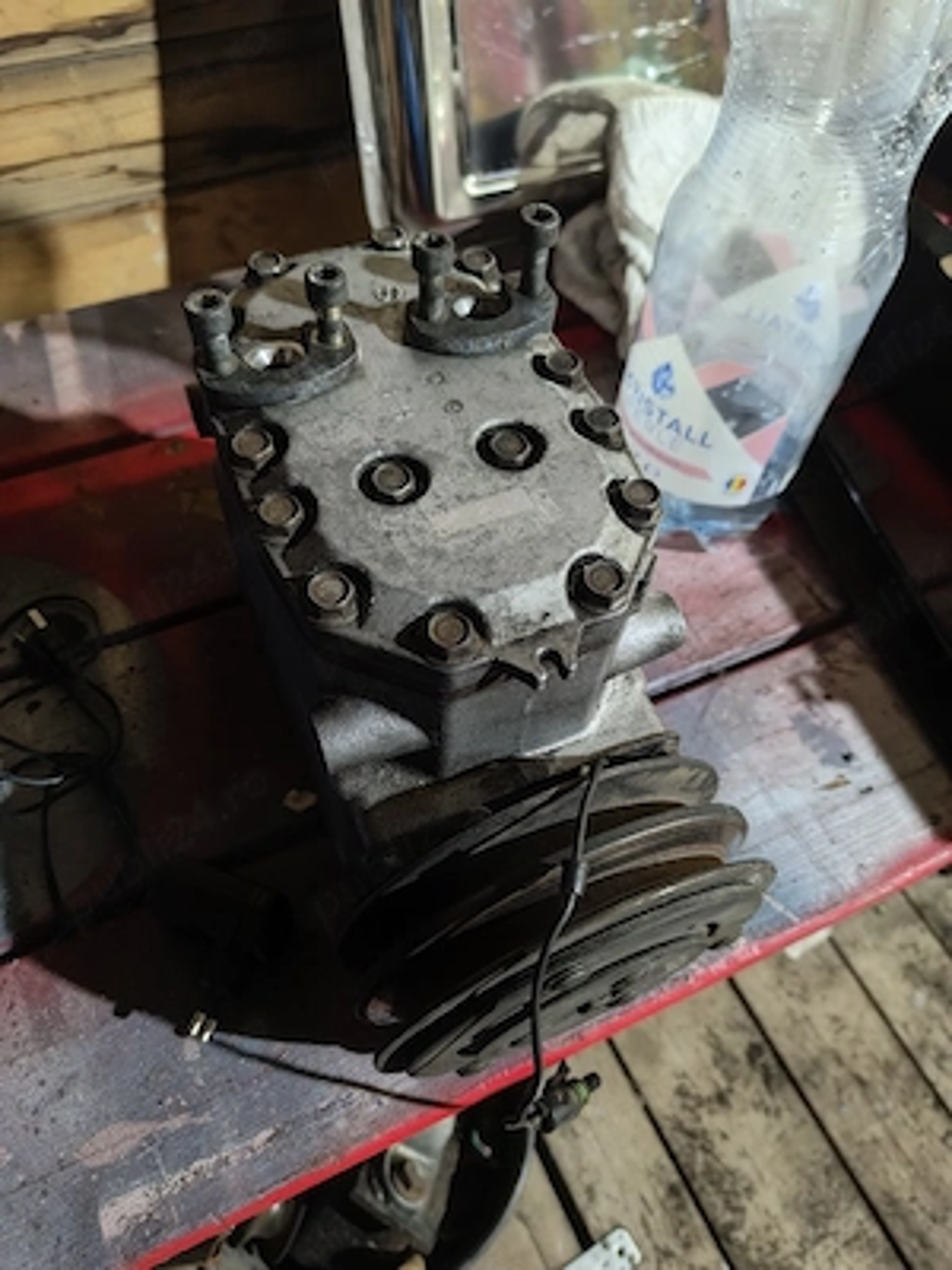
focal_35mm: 23
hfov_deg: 58.9
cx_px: 476
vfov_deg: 73.9
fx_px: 843
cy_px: 635
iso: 71
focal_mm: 5.59
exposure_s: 1/100
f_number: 1.88
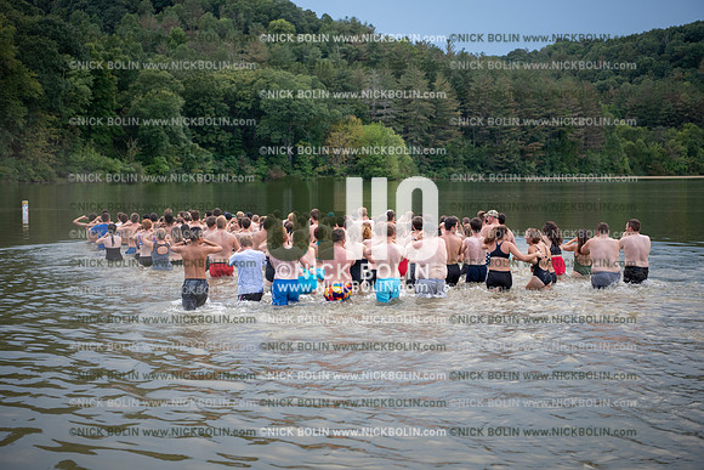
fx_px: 1174
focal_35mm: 60
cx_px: 352
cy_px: 235
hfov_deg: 33.4
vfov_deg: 22.6
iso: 160
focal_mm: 60
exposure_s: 1/400
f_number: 3.2
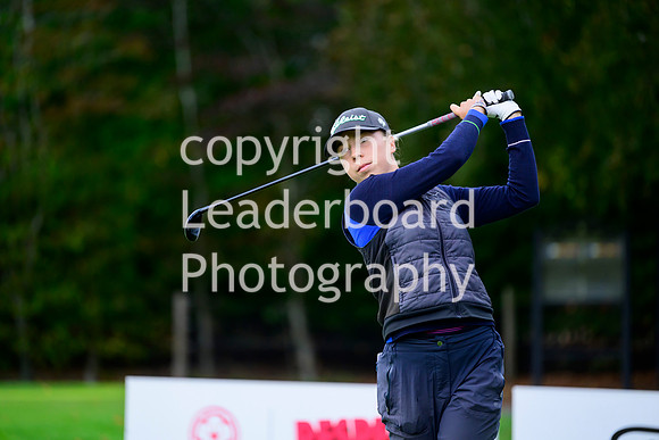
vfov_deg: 6.9
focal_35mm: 200
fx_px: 3662
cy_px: 220
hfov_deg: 10.3
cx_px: 330
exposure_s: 1/2000
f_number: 2.8
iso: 1250
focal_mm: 200
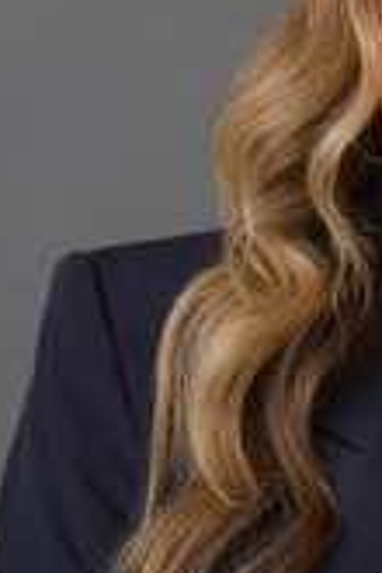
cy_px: 292
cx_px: 507
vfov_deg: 6.7
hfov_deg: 4.5
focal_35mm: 306
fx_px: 4870
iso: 100
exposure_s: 1/160
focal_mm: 105
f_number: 5.6
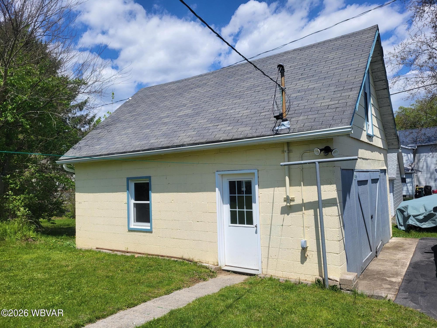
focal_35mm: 26
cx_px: 218
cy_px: 164
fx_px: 328
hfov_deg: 67.3
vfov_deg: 53.1
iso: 40
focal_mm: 5.4
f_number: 1.8
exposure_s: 1/3677
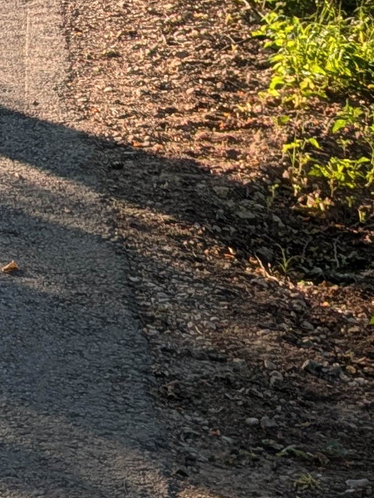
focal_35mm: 146
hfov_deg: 10.0
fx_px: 2101
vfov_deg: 12.6
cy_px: -320
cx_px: -121
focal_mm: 5.43
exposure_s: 1/2092
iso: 45
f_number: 1.89
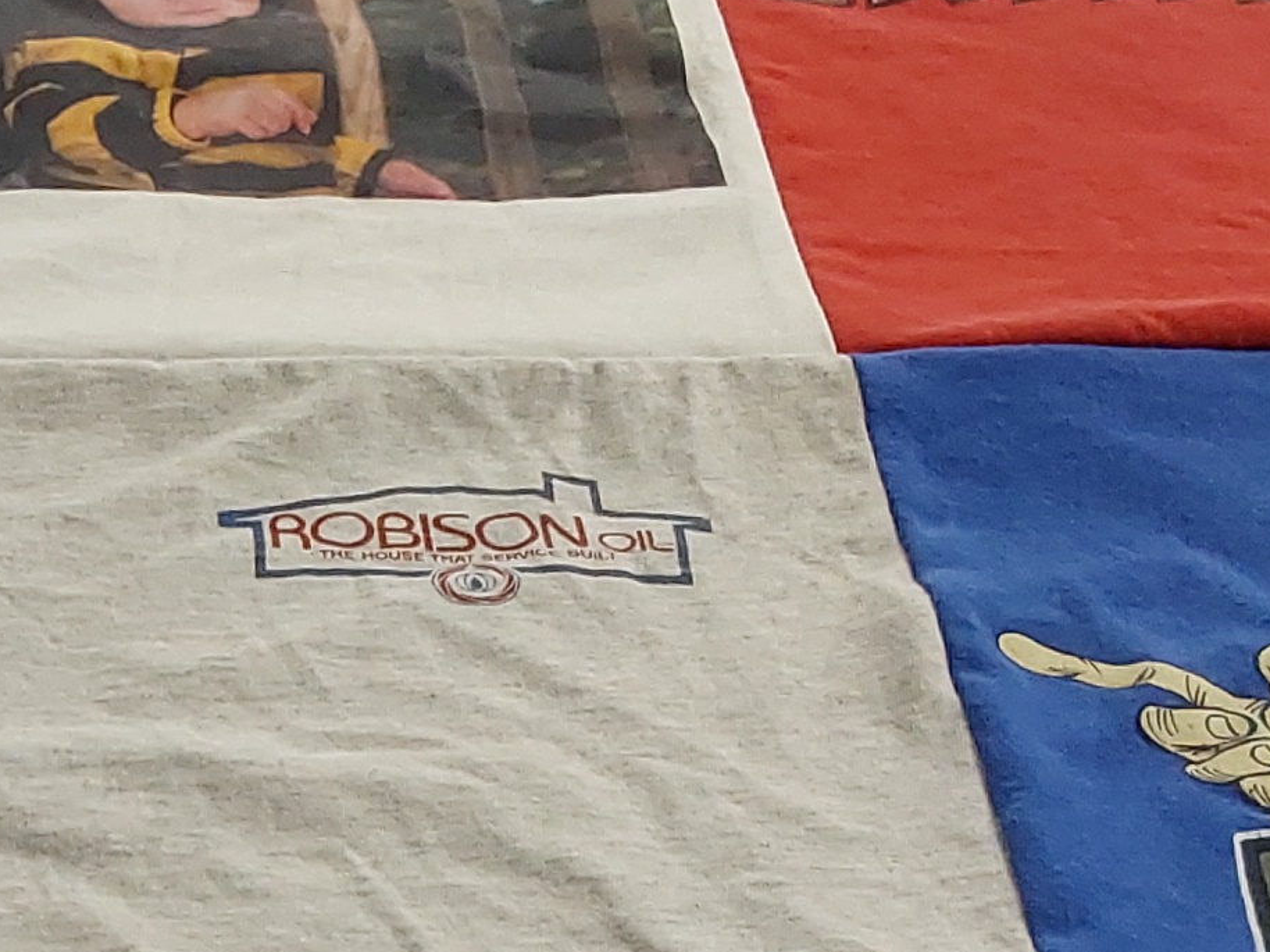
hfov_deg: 18.6
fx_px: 3668
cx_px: -250
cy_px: 1051
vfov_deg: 14.4
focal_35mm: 100
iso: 80
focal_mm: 2.91
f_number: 1.9
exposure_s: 1/60
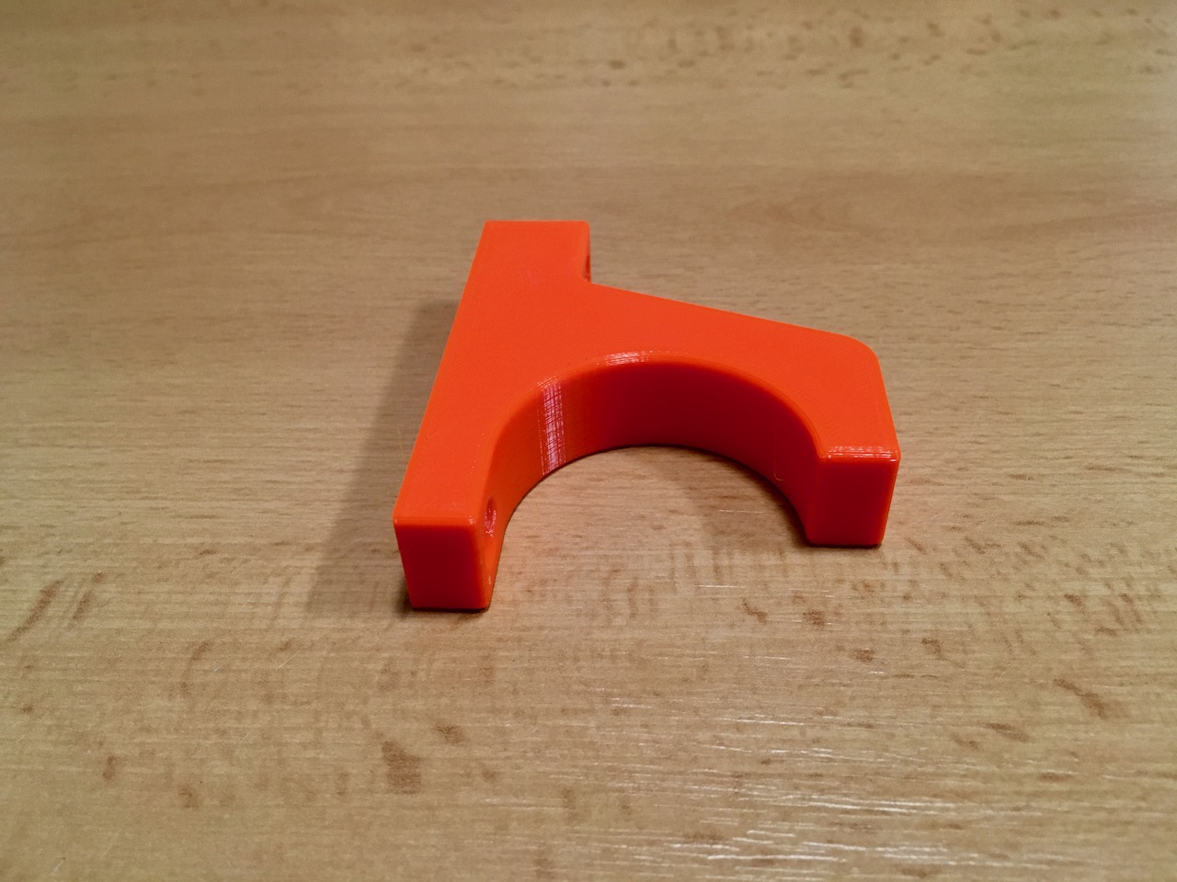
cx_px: 588
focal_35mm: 29
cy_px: 441
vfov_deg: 48.2
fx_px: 986
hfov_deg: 61.7
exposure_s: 1/33
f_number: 2.2
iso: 200
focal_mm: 4.15
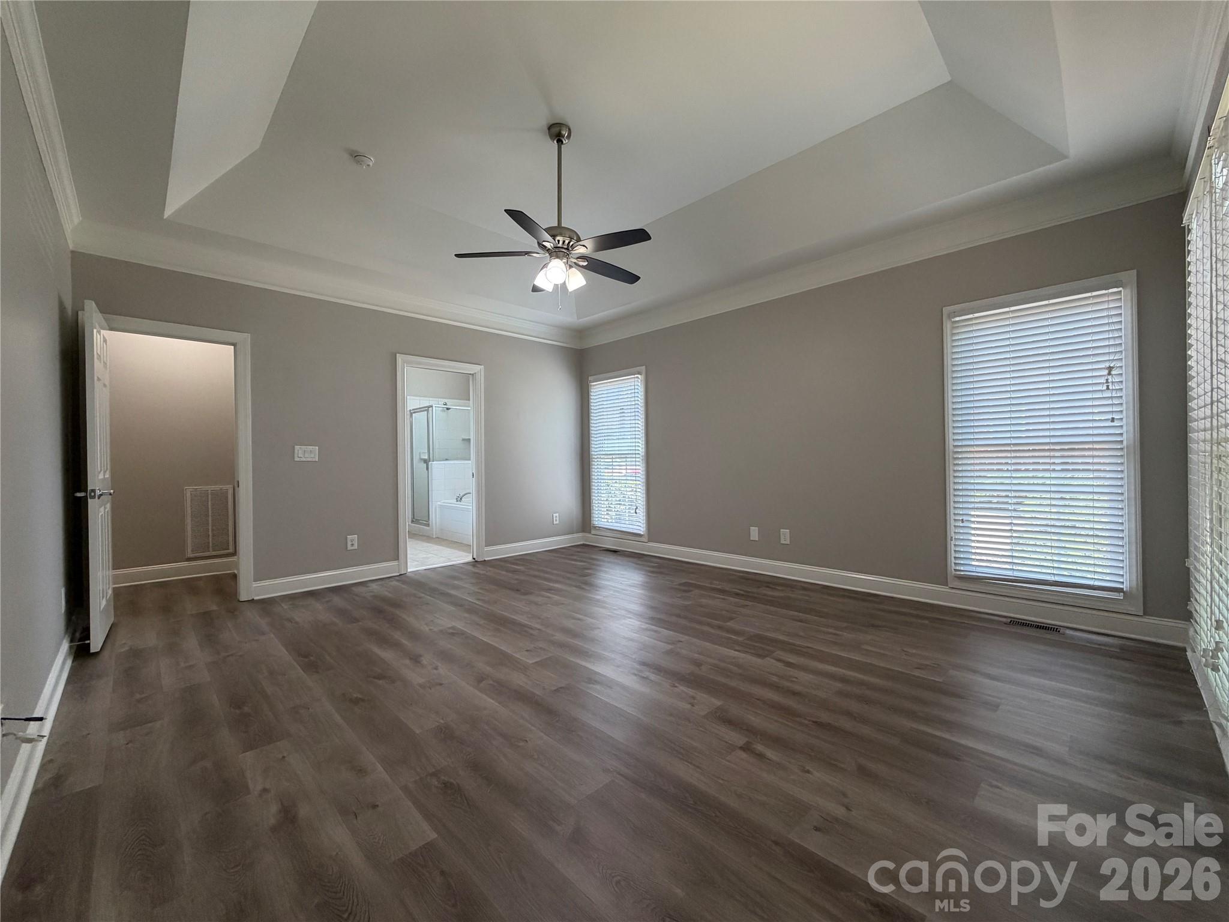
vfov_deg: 85.7
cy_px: 461
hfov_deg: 102.1
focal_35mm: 14
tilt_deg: -0.3
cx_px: 614
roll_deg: +0.8
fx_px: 497
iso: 160
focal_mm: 2.22
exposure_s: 1/60
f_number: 2.2
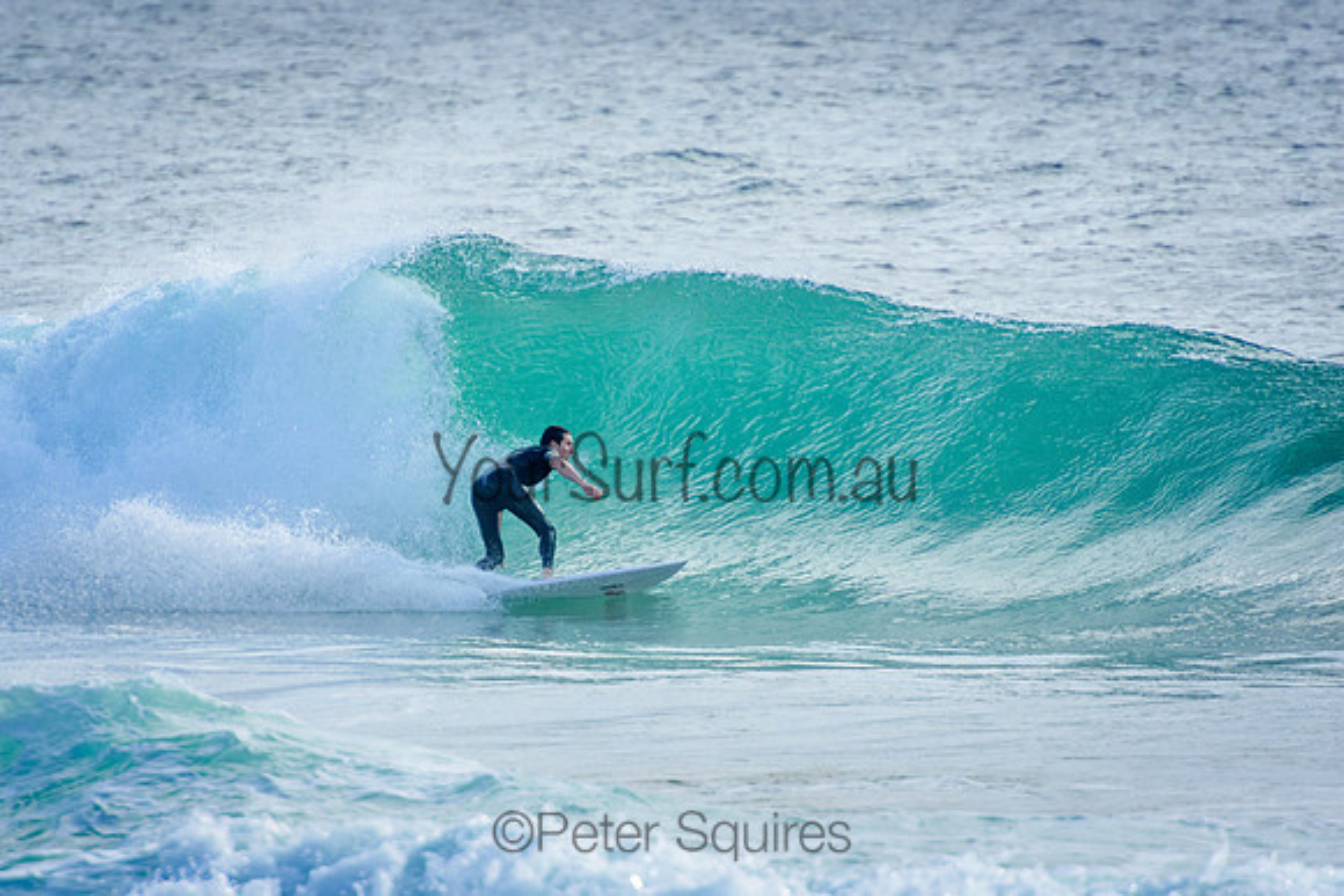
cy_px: 448
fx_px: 22404
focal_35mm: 600
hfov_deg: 3.4
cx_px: 672
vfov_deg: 2.3
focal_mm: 400
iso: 450
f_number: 5.6
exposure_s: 1/2000
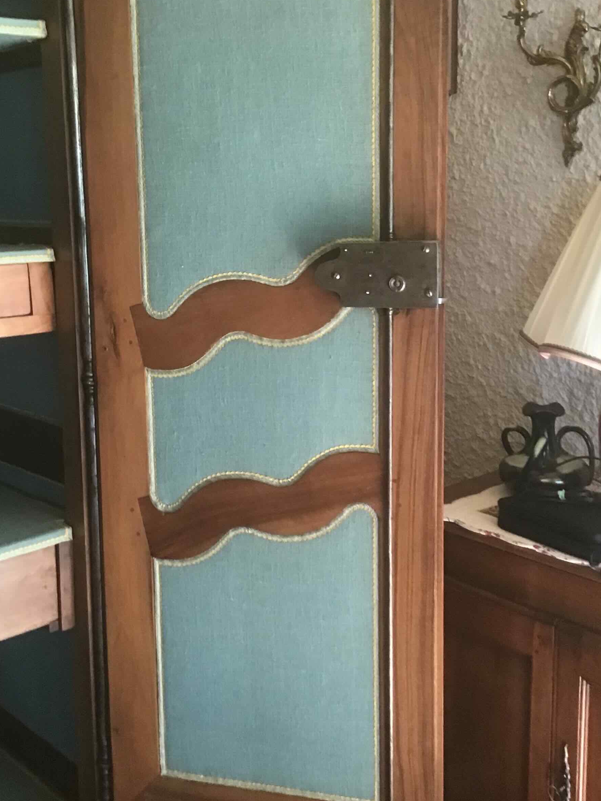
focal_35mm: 43
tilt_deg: -8.1
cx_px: 296
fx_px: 995
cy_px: 344
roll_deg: +1.1
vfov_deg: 43.7
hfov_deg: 33.6
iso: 160
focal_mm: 3.3
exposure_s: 1/33
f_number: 2.4
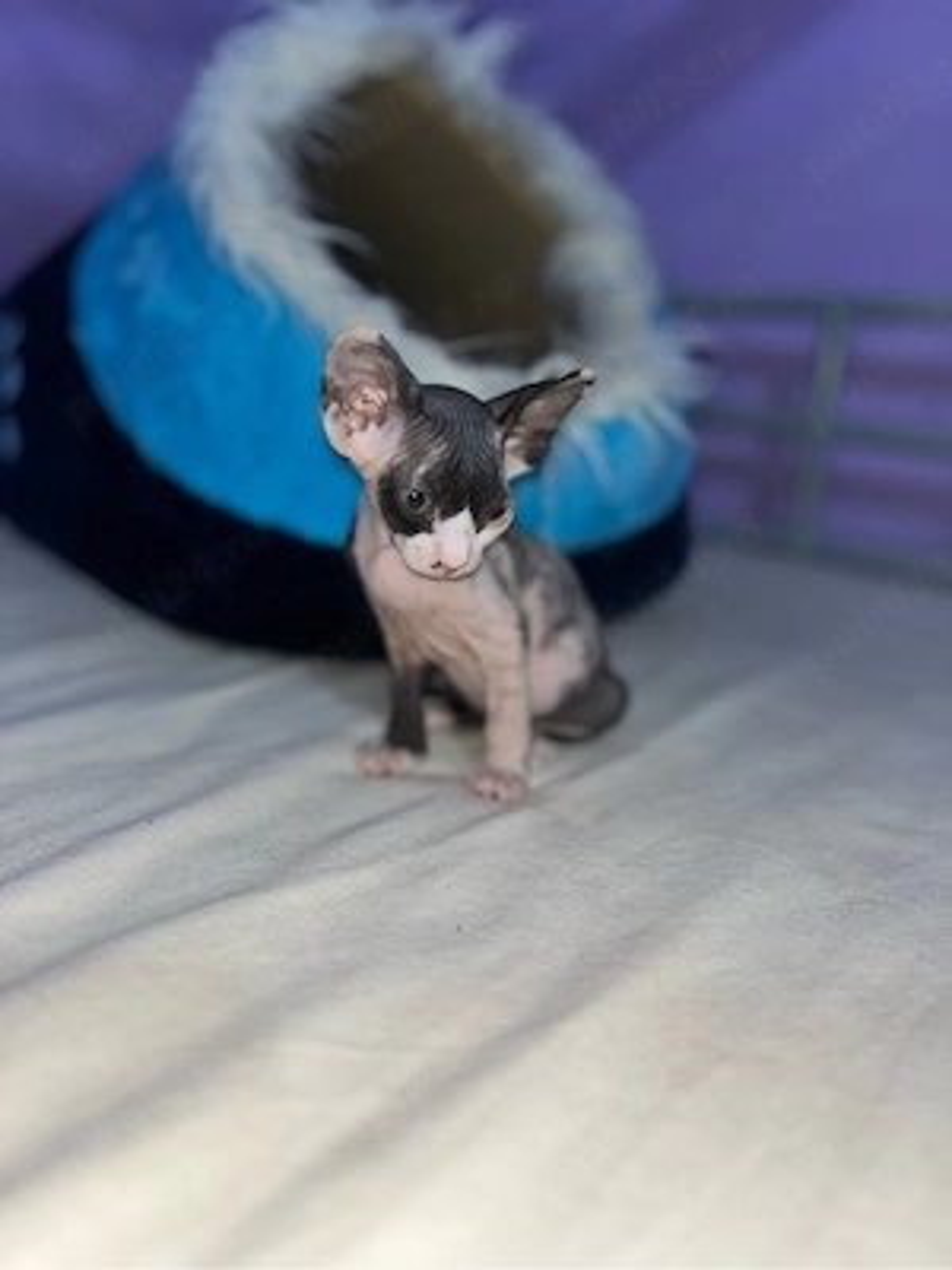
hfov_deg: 53.1
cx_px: 476
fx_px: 953
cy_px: 635
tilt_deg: -16.3
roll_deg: -4.6
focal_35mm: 26
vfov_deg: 67.3
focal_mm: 5.1
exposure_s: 1/6
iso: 32
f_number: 1.6
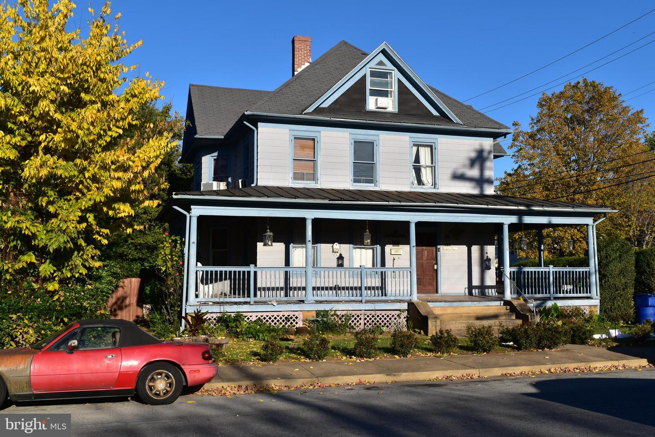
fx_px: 710
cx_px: 328
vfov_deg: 34.2
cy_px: 218
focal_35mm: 39
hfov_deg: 49.6
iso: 280
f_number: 11
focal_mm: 26
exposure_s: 1/500
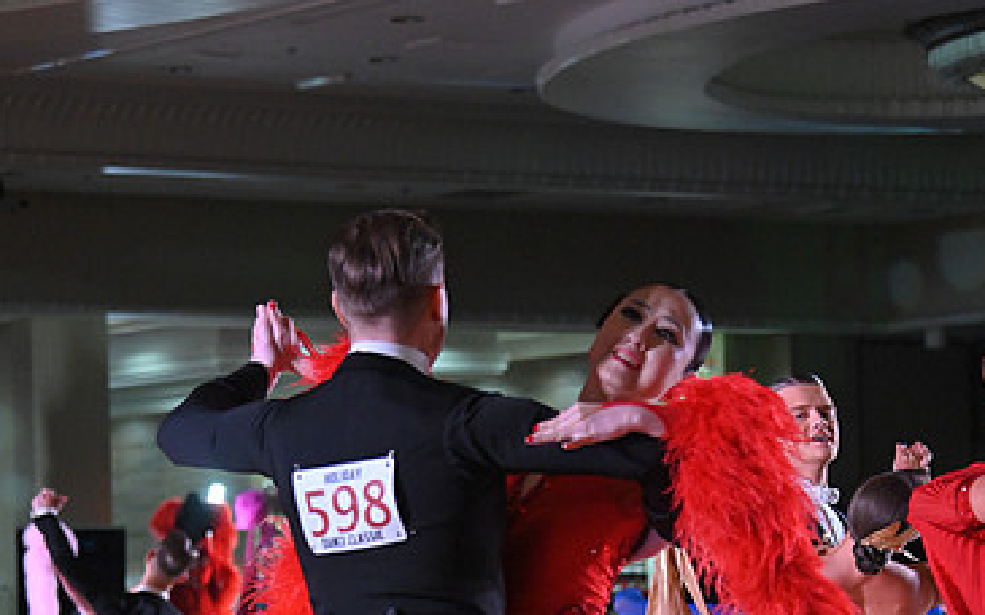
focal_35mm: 170
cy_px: 736
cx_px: 490
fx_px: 4563
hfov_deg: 12.3
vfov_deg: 7.6
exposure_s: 1/400
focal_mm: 105
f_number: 5
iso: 4000
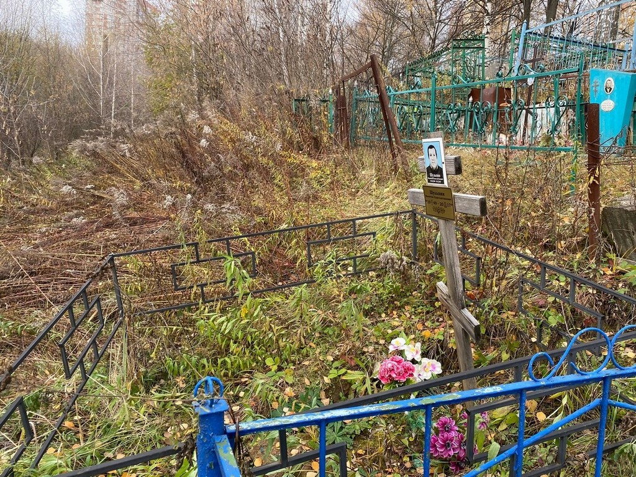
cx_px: 318
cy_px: 238
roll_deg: -7.1
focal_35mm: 26
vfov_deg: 53.1
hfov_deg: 67.3
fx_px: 478
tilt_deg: -3.5
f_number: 1.8
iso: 32
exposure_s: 1/123
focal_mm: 4.25
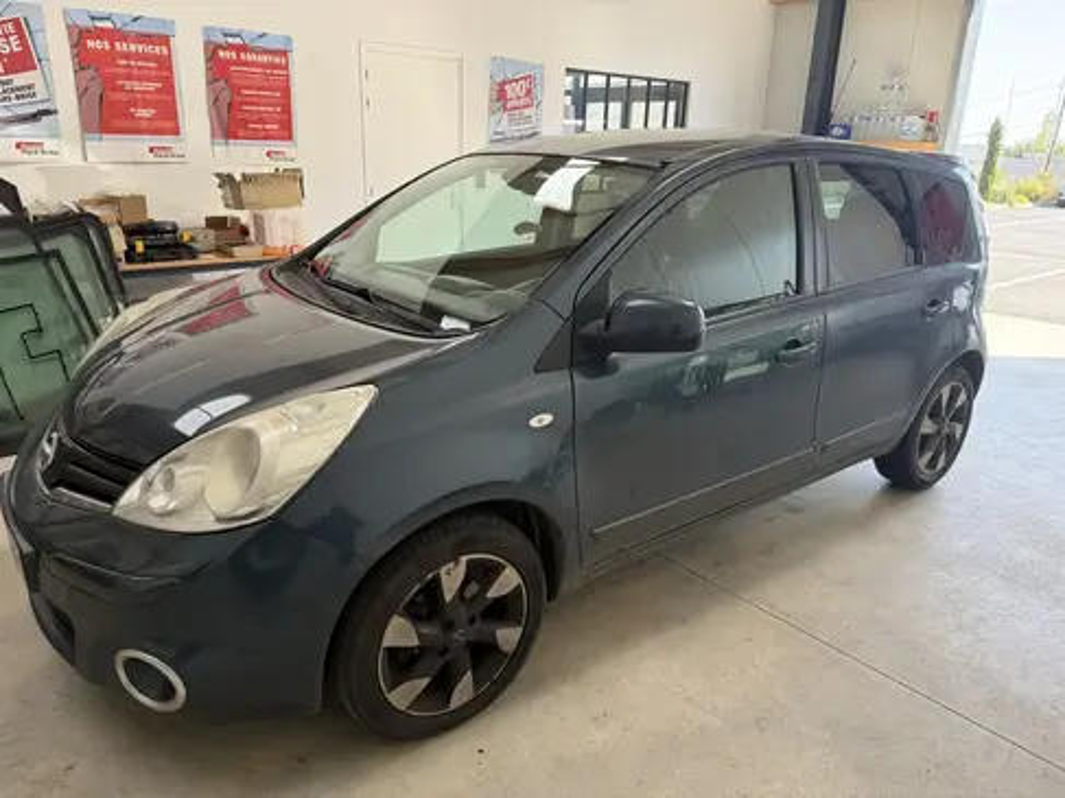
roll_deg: -0.4
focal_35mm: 24
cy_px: 399
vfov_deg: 56.8
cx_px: 532
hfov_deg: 71.6
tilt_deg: -17.7
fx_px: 738
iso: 125
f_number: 1.78
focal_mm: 6.76
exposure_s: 1/232
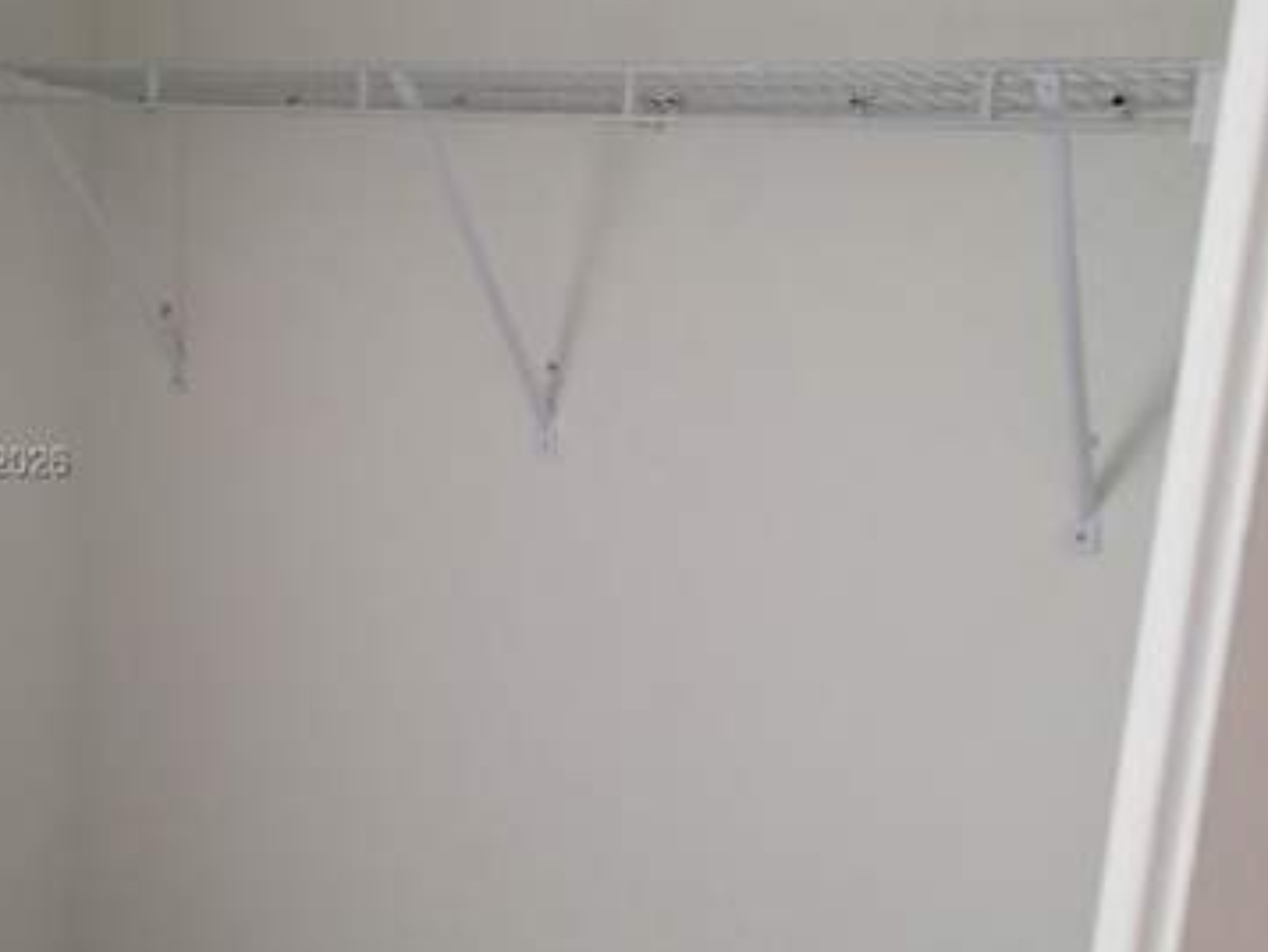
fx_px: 1429
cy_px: 469
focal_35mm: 39
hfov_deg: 47.3
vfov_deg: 36.8
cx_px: 451
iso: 40
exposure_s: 1/60
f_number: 2.2
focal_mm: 4.15
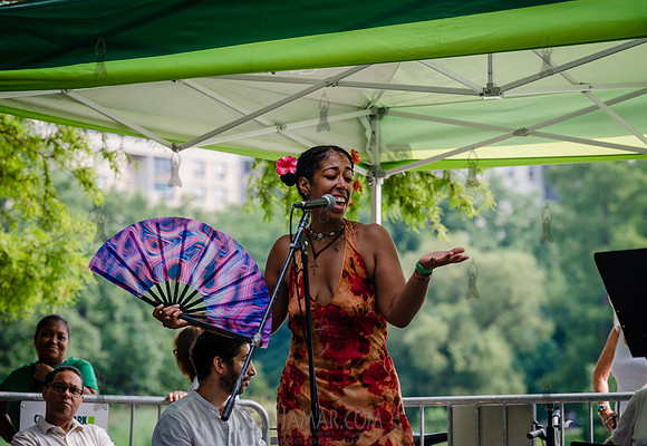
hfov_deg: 14.3
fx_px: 2574
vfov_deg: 9.9
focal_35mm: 142
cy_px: 181
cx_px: 325
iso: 640
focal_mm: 116
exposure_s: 1/1250
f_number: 4
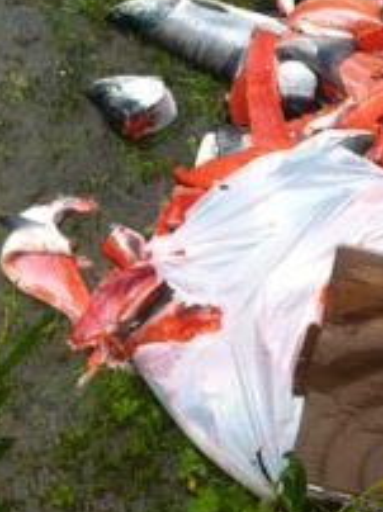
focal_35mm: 66
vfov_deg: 28.9
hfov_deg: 21.7
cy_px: 117
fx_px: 976
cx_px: 345
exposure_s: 1/155
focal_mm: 3.85
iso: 80
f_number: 2.8
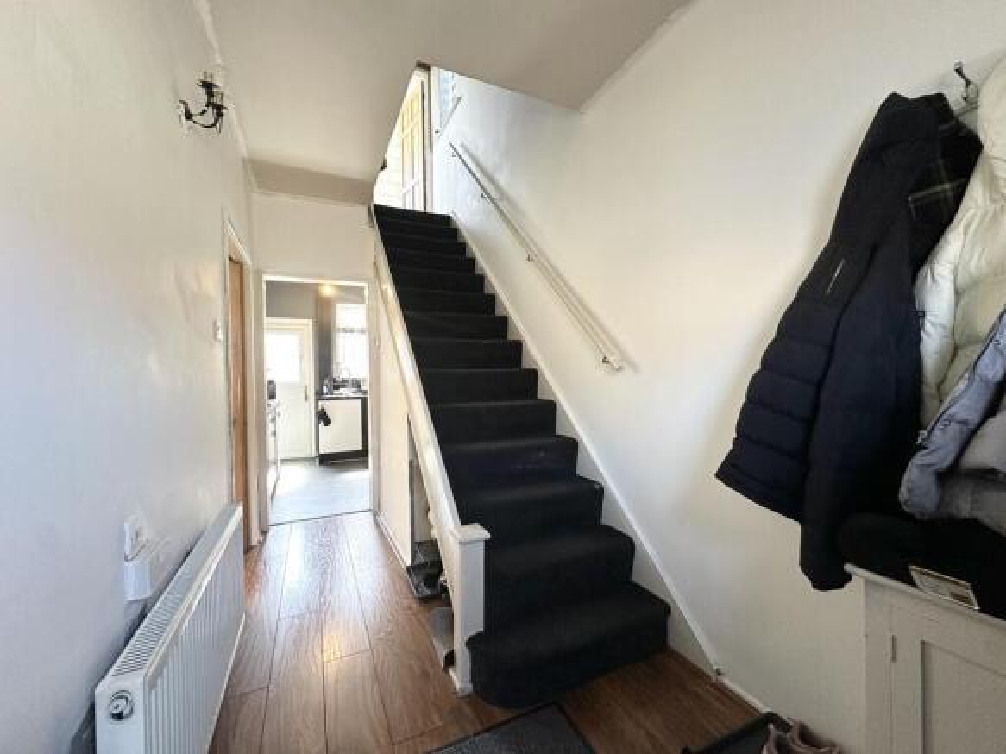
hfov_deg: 102.1
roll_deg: +1.1
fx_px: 407
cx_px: 503
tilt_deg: -0.6
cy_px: 377
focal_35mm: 14
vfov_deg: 85.7
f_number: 2.2
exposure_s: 1/66
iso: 320
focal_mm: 2.22
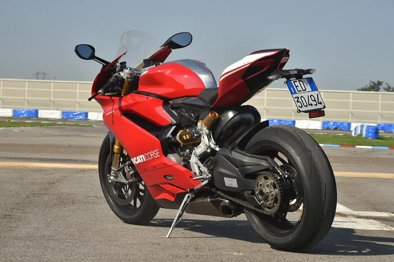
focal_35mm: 112
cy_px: 131
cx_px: 197
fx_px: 1225
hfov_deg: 18.3
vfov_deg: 12.2
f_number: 14
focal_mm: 112
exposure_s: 1/250
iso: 250
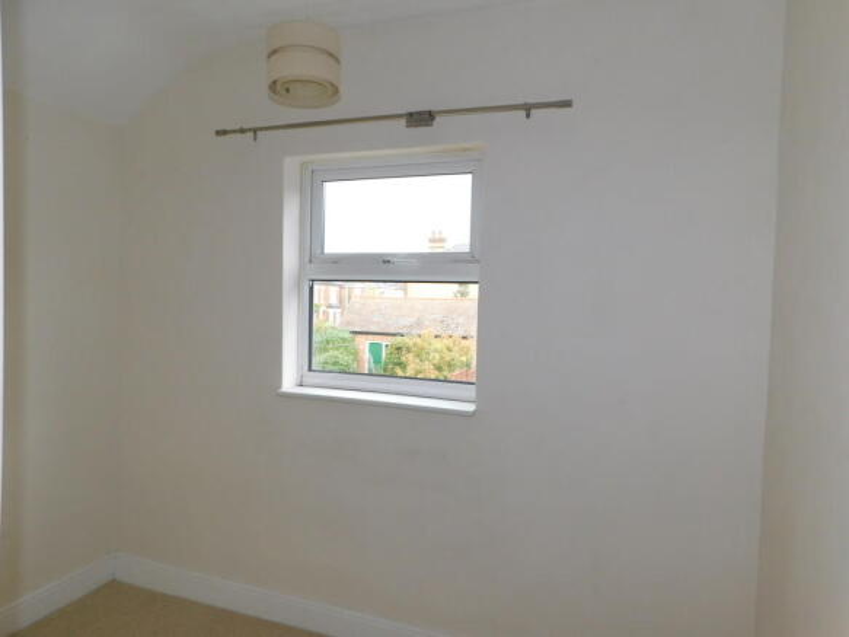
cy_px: 318
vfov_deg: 58.9
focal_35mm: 23
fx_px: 564
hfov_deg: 73.9
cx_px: 424
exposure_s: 1/80
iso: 125
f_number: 3
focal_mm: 4
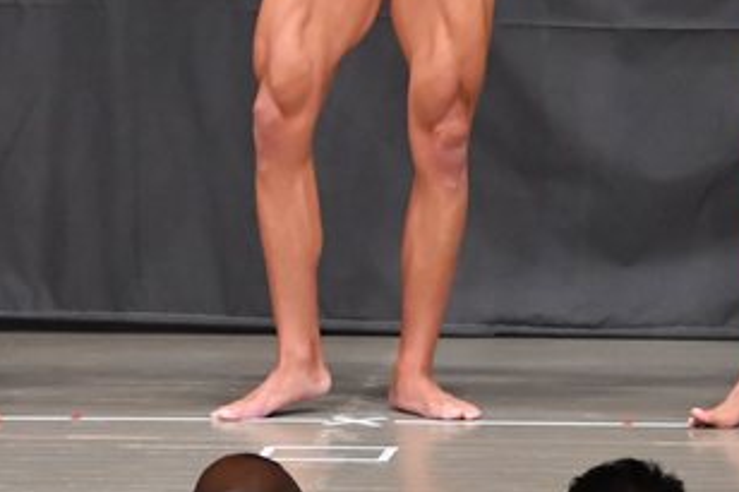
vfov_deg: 2.7
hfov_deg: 4.1
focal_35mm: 509
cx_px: 272
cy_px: -55
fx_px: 10443
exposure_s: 1/400
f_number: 5.6
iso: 6400
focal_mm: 135
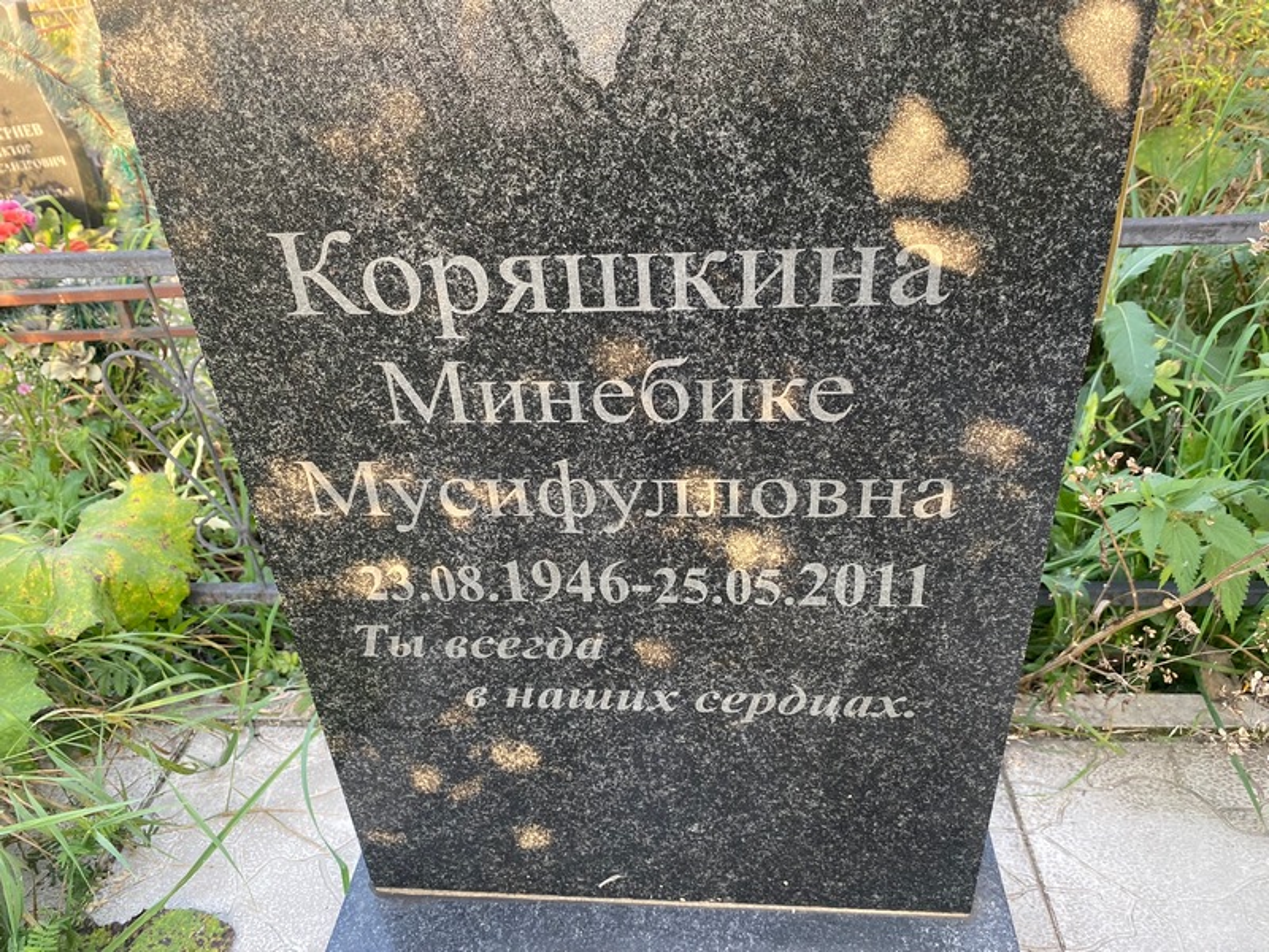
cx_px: 634
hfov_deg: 67.3
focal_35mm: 26
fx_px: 953
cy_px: 476
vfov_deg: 53.1
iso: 64
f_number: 1.8
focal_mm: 4.25
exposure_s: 1/121
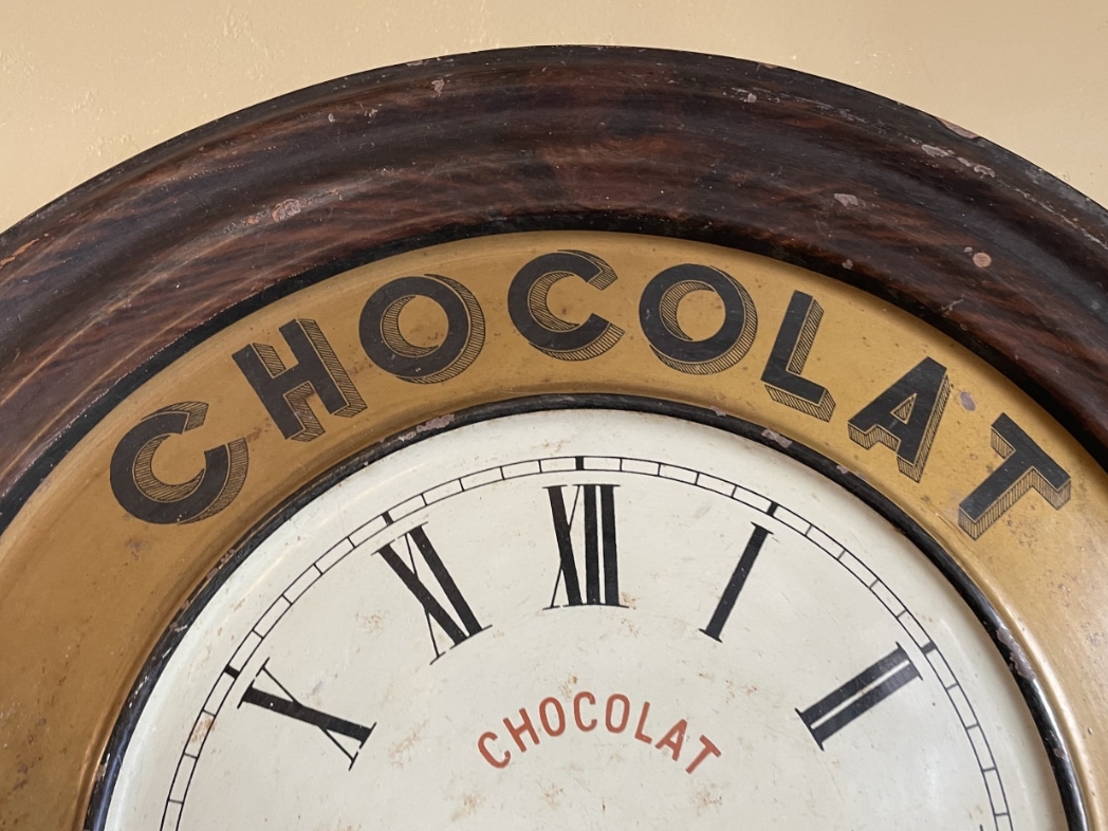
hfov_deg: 59.9
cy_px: 449
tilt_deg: +13.2
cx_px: 578
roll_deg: +3.6
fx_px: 960
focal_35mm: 30
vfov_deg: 46.8
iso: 125
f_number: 1.6
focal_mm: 4.2
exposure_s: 1/50
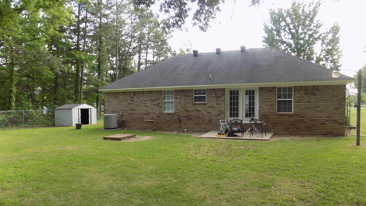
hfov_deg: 71.9
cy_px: 115
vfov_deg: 44.3
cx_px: 185
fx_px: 252
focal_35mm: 26
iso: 80
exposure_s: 1/60
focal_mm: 4
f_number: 3.1
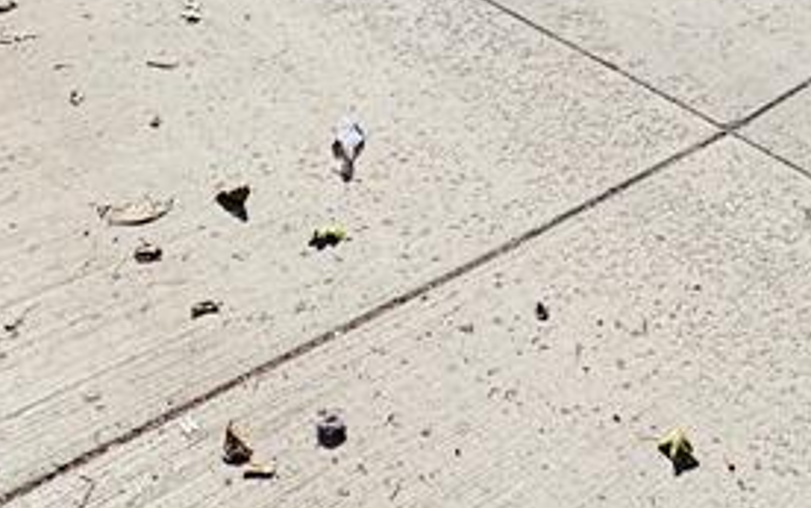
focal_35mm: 55
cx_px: 676
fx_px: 1217
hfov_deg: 35.4
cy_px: -514
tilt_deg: -0.1
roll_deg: -1.6
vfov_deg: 17.1
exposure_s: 1/3717
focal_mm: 2.22
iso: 50
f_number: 2.2
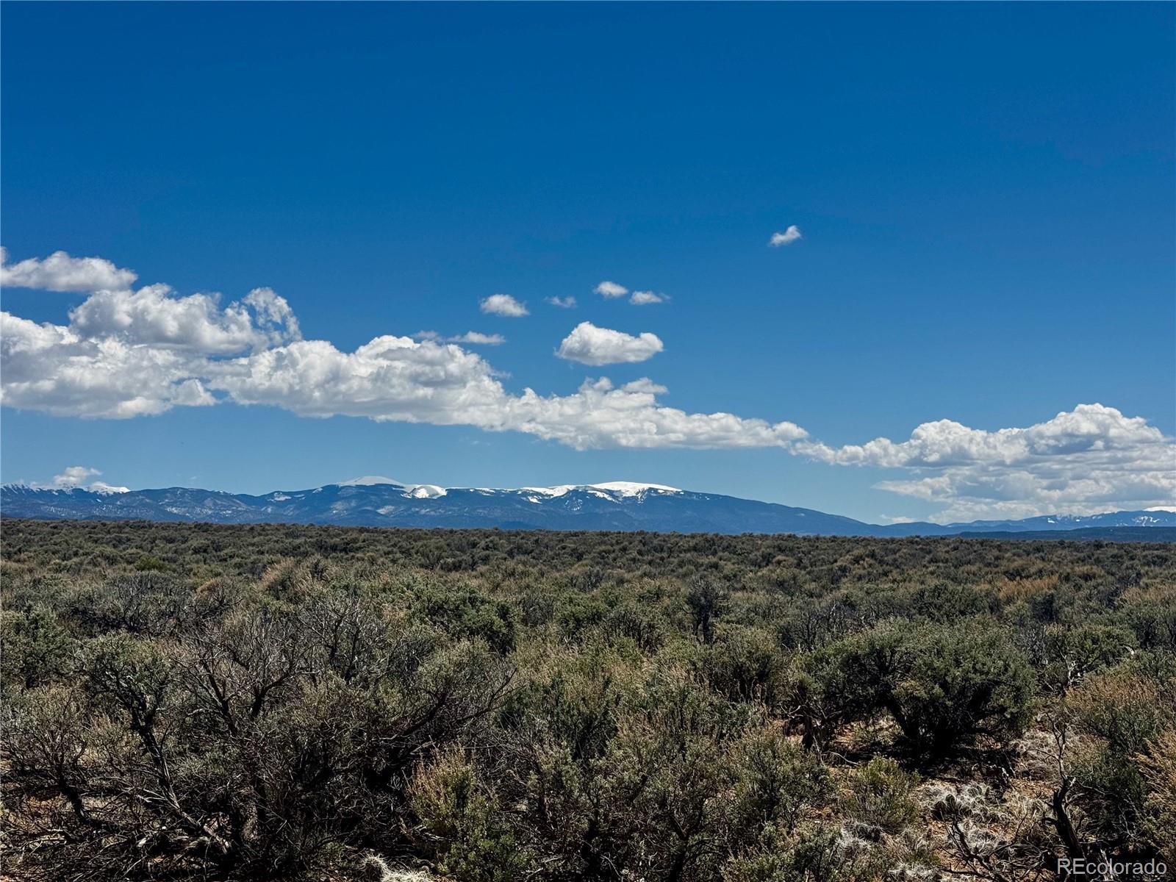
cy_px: 441
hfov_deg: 39.7
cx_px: 588
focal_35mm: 48
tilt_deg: +3.4
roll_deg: +0.8
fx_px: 1631
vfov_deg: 30.3
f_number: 1.78
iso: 64
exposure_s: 1/9009
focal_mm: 6.76
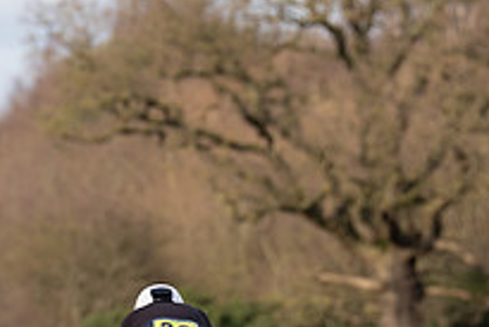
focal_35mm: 567
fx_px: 7707
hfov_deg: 3.6
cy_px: 374
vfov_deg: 2.4
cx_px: 129
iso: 125
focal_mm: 200
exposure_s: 1/800
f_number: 4
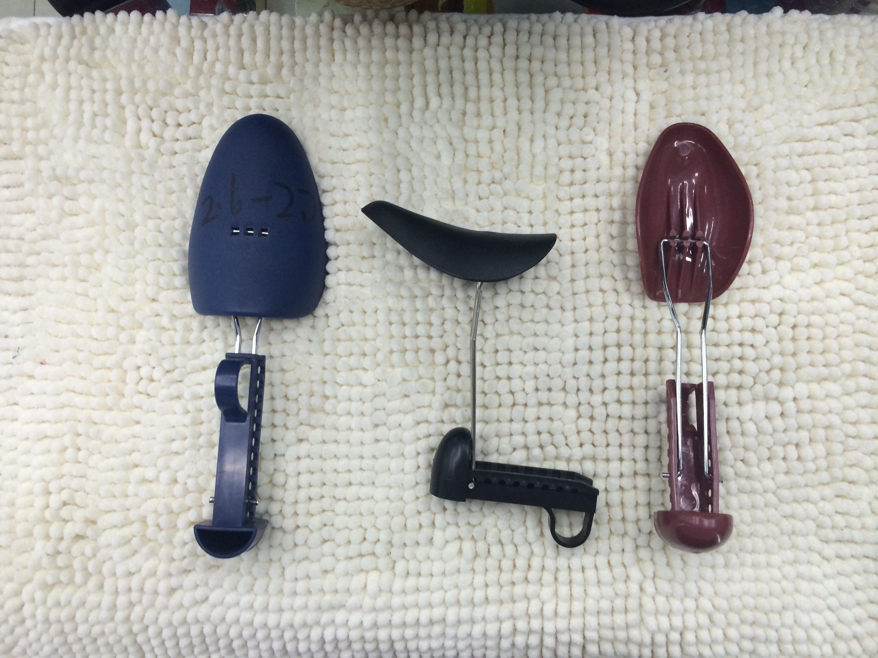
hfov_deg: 60.0
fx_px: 761
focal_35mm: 30
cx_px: 439
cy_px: 329
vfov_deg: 46.8
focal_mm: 4.12
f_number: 2.2
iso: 50
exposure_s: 1/30
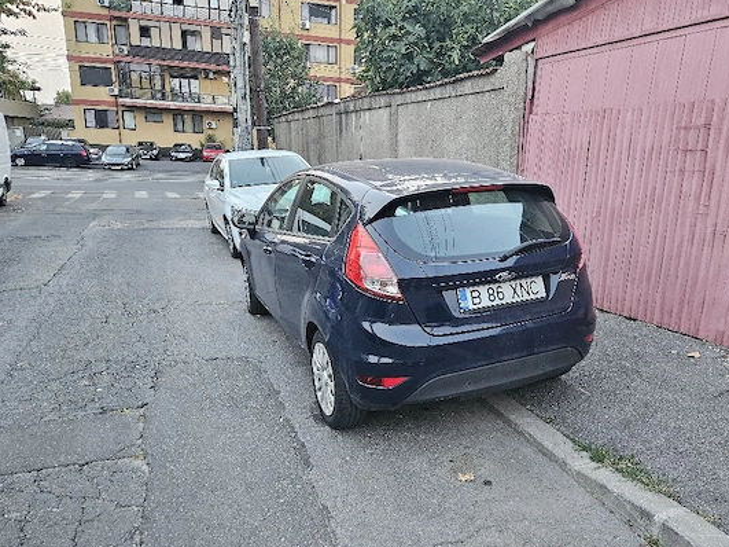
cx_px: 410
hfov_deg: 67.1
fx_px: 547
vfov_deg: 53.0
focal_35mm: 26
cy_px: 291
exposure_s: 1/101
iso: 400
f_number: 1.8
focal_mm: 5.4
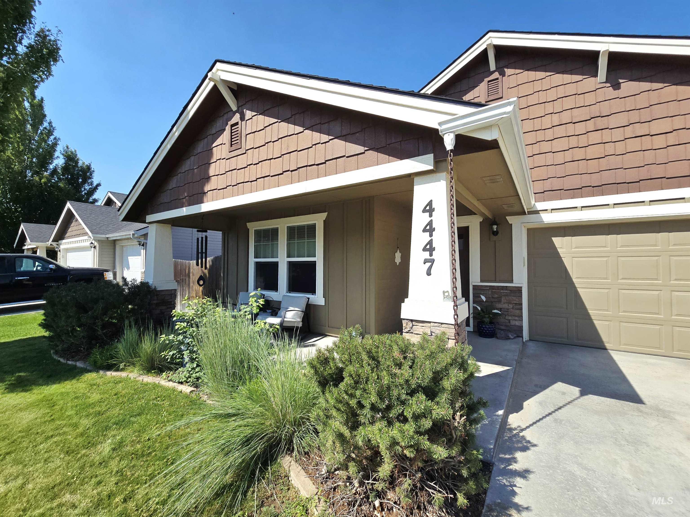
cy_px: 258
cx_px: 345
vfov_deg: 89.9
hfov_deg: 106.2
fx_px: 259
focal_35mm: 13
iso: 50
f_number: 2.2
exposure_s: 1/2500
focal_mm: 2.2
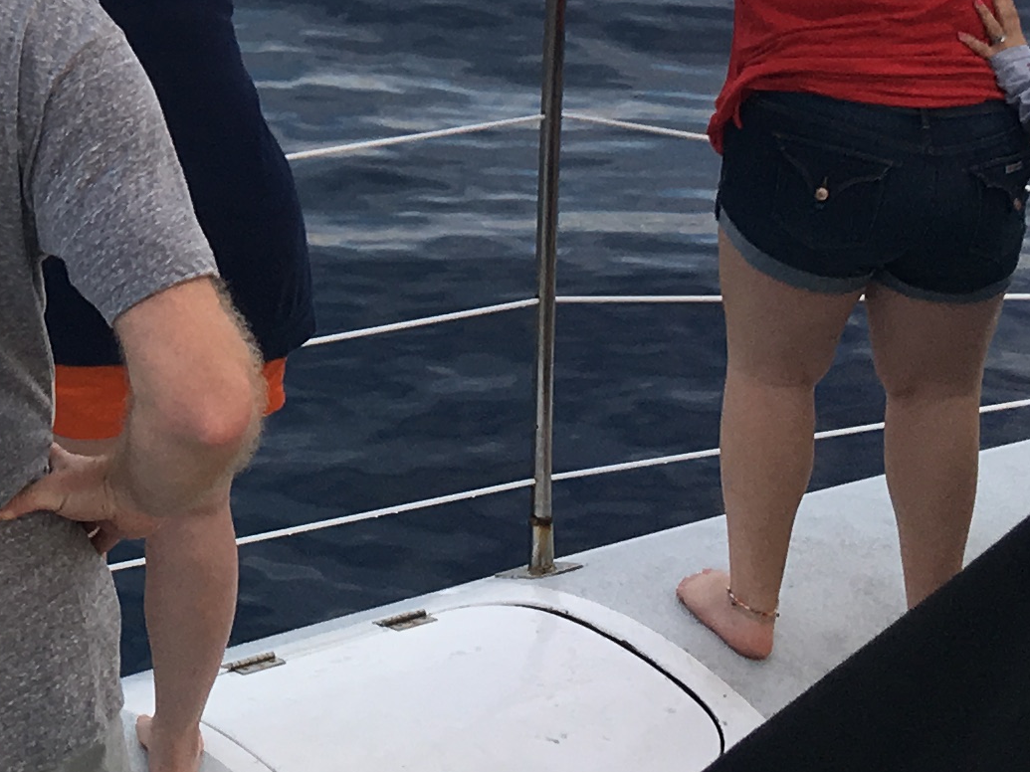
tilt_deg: -13.1
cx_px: -286
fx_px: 3362
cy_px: -383
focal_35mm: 113
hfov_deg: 16.5
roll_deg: +2.0
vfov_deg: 12.5
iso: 25
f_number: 2.2
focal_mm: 4.15
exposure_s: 1/283
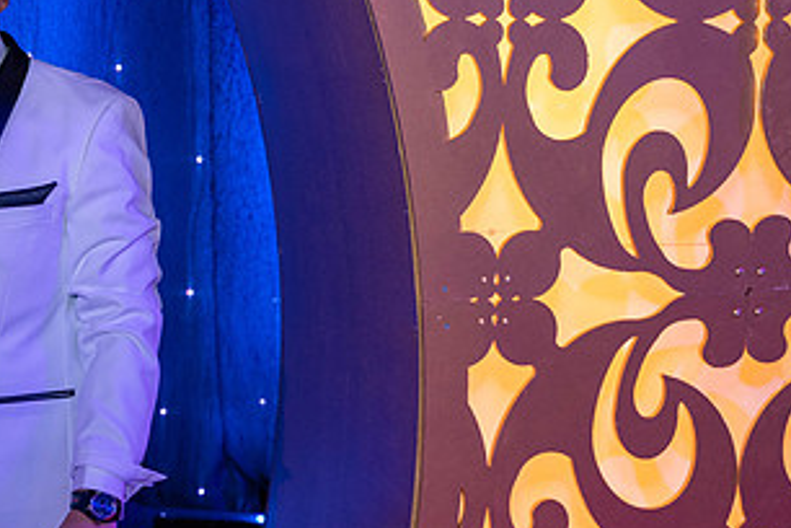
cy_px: 212
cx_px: 89
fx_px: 1692
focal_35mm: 77
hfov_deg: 25.5
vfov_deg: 17.7
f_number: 4
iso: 2000
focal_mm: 36
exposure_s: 1/60
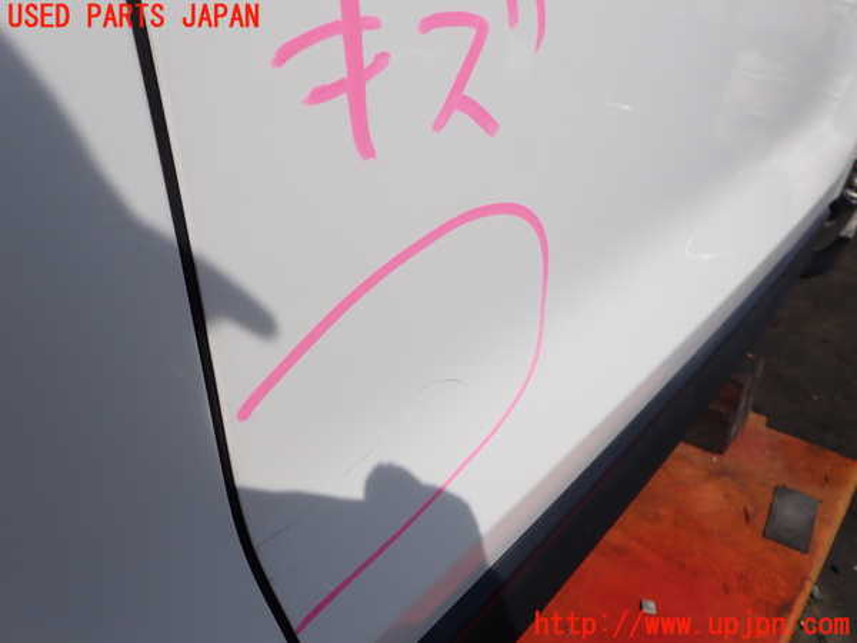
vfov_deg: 46.8
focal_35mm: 30
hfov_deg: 60.0
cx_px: 428
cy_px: 322
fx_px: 743
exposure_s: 1/250
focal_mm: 5.4
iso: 100
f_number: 9
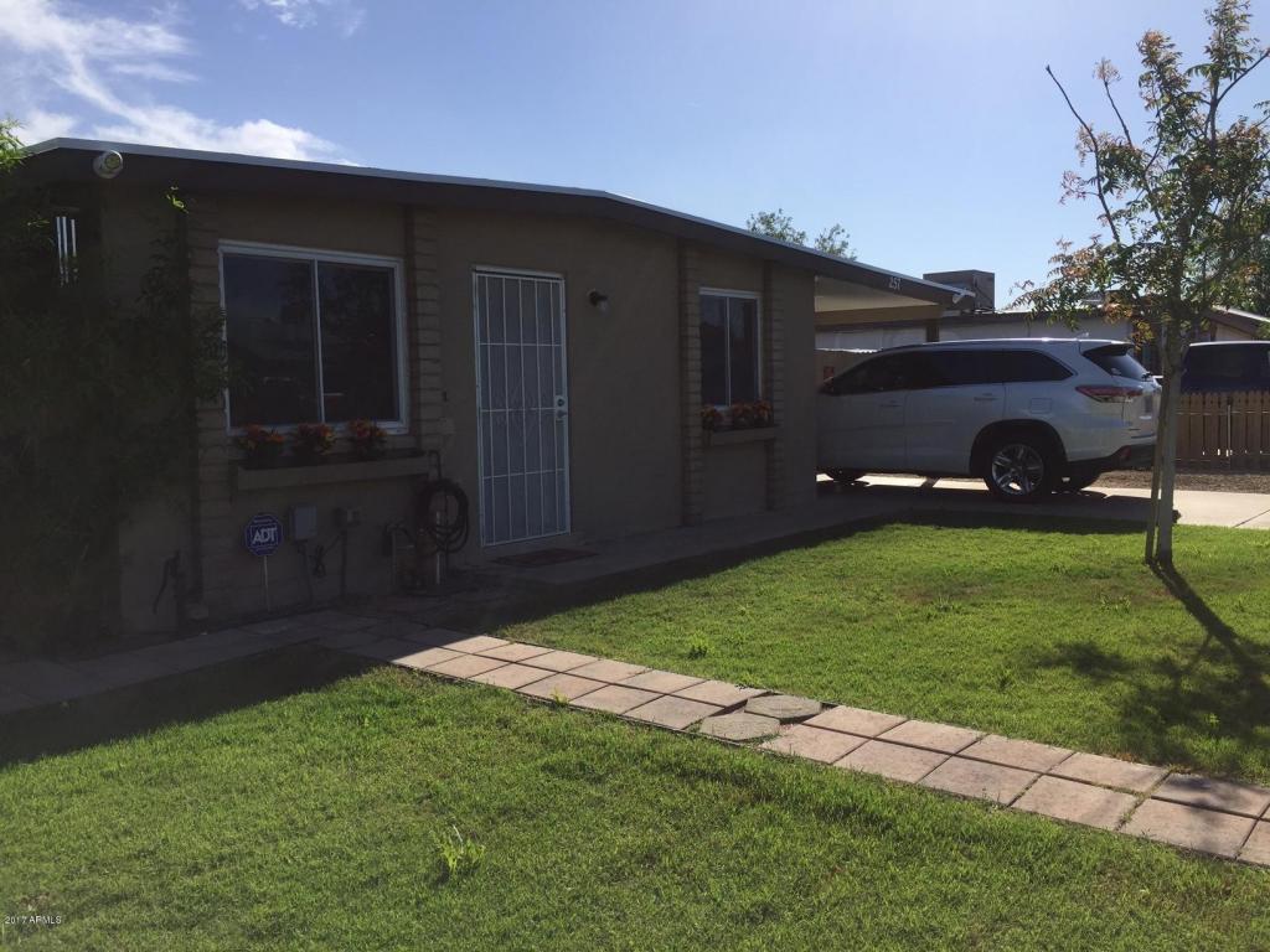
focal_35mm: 29
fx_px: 1064
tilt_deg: -5.5
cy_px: 476
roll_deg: +0.1
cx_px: 635
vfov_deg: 48.2
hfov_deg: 61.7
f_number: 2.2
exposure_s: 1/2825
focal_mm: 4.15
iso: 32
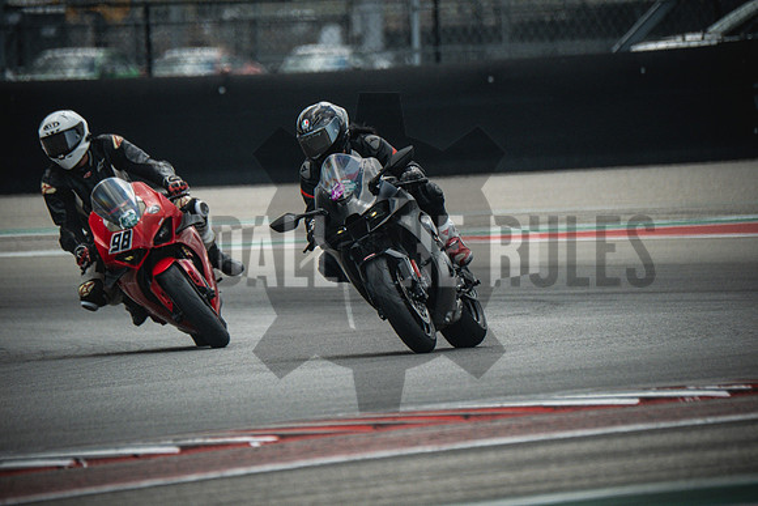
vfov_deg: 2.3
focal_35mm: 600
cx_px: 379
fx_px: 12636
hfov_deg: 3.4
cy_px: 253
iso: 1600
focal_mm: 400
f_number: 5.6
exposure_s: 1/1600
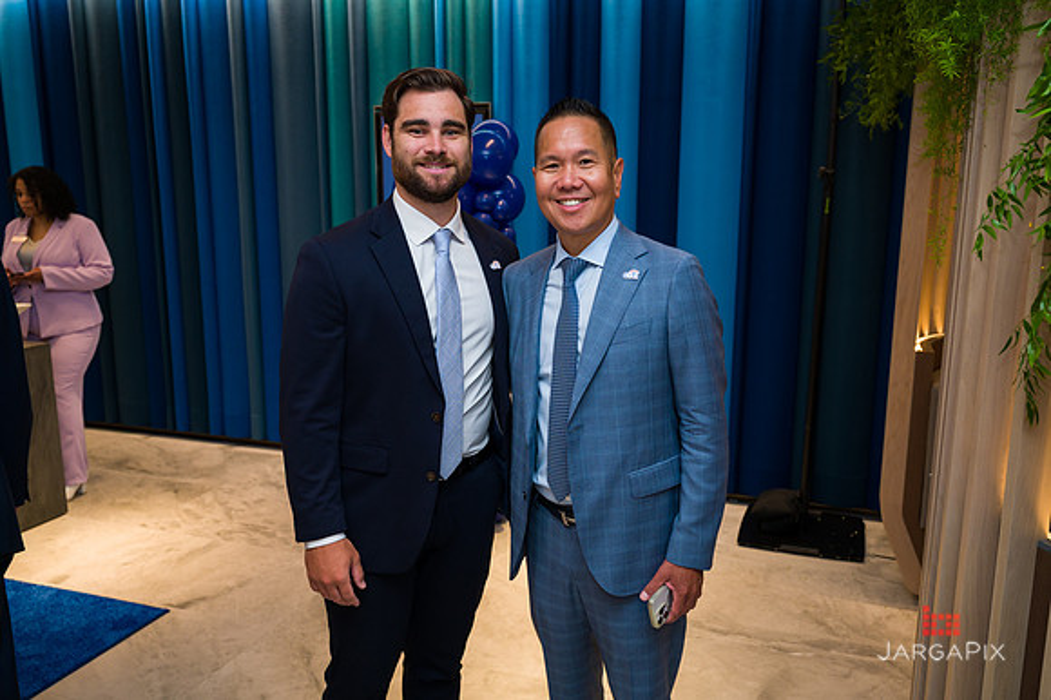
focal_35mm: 30
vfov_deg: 43.3
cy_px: 350
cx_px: 526
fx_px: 882
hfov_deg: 61.6
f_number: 3.5
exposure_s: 1/200
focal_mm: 30
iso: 400
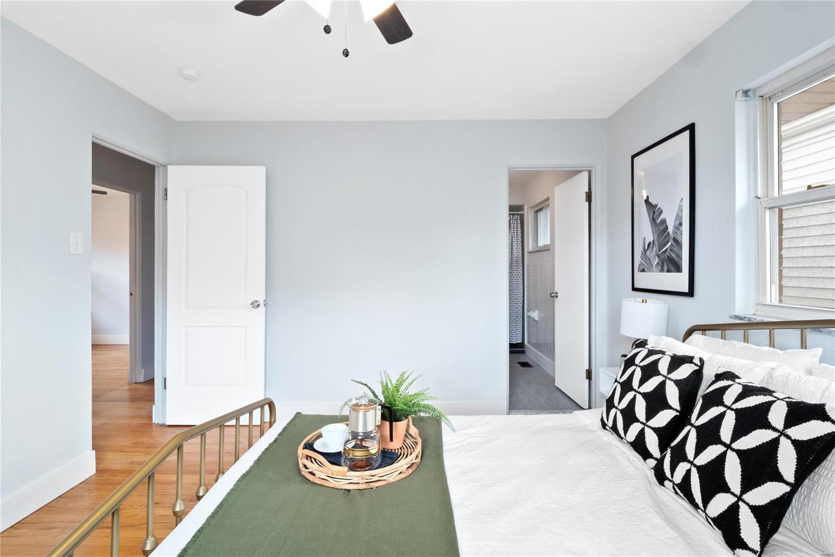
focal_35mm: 16
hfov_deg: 96.7
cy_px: 278
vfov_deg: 73.7
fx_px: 371
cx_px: 418
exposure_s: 1/2.5
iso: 400
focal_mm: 8
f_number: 10
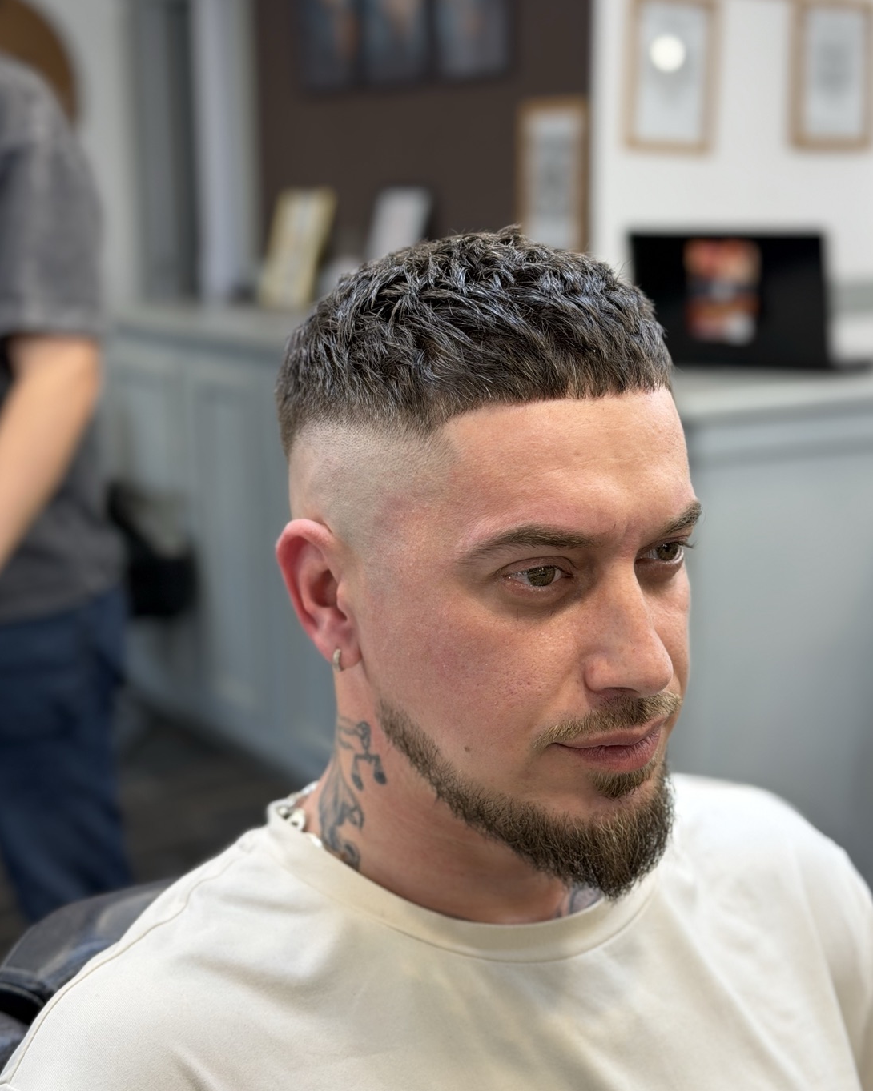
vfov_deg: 34.1
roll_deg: +0.2
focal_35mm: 55
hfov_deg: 27.6
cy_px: 597
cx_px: 466
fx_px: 1777
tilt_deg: -12.5
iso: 50
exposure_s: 1/121
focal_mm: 6.76
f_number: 1.78
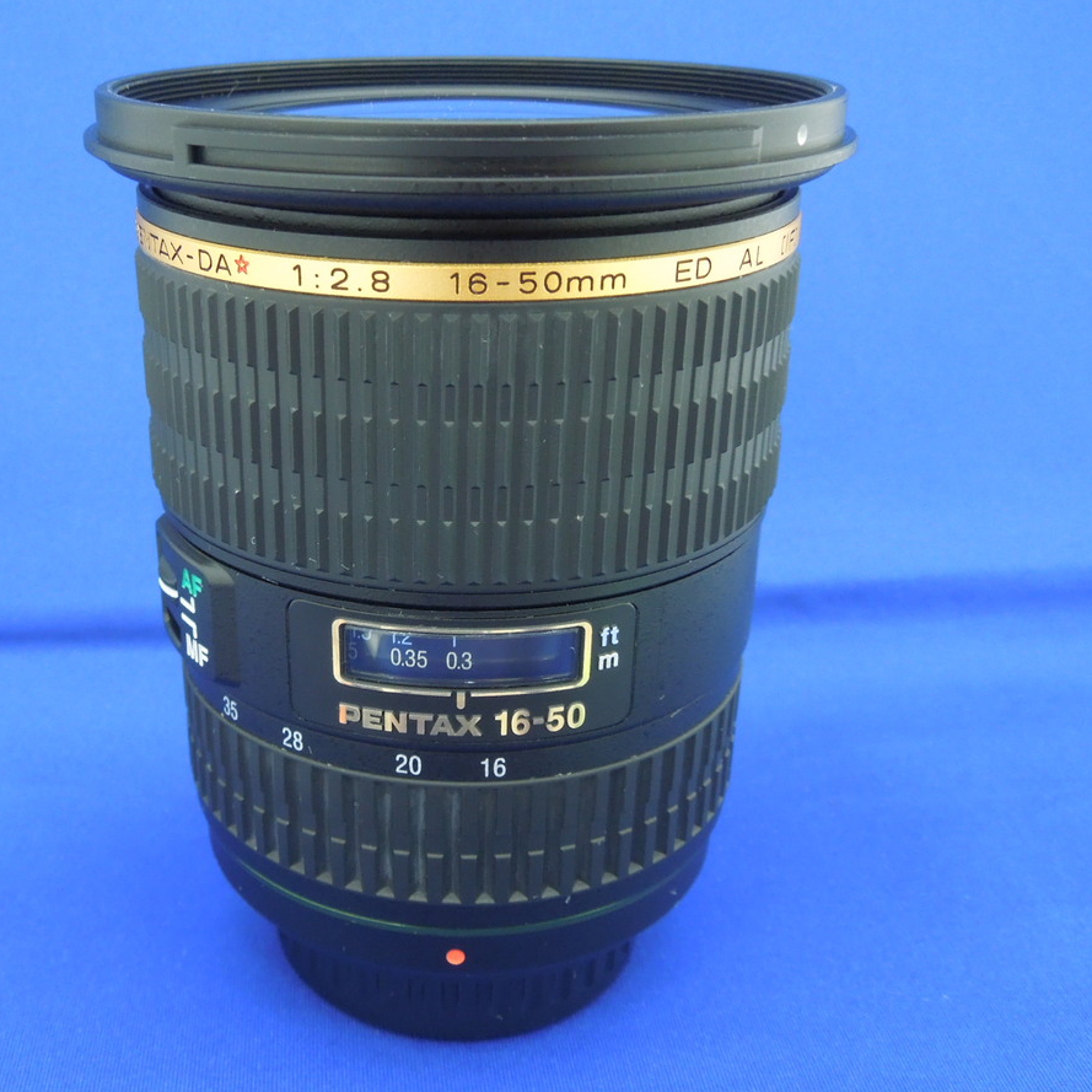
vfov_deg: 44.9
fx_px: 1321
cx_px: 409
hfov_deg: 44.6
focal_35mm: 37
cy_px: 552
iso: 400
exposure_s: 1/15
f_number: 3.6
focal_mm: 5.6
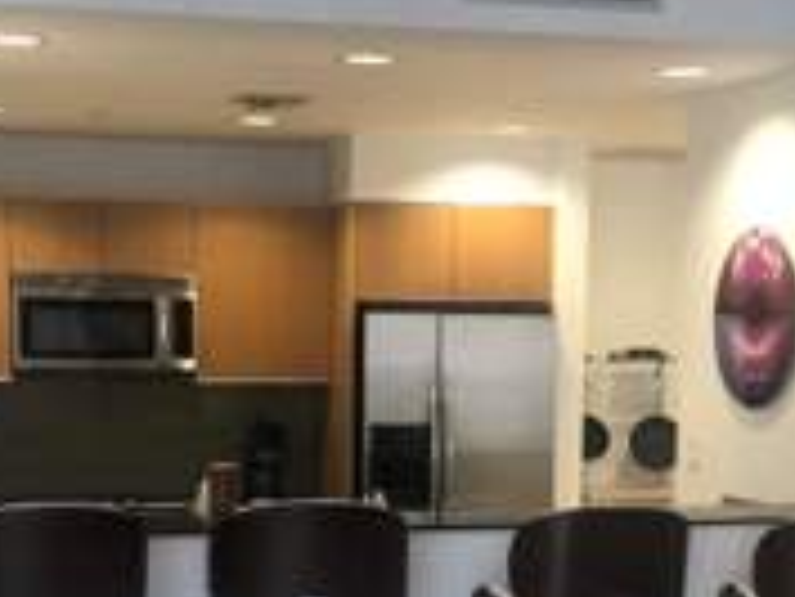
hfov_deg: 25.6
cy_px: 512
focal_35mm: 76
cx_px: 328
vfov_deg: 19.1
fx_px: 1747
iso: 40
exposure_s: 1/30
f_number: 1.8
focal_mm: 4
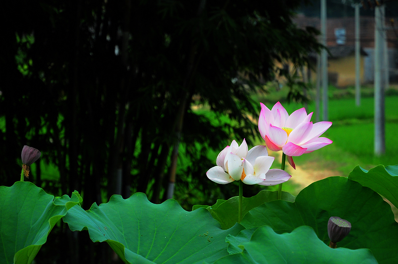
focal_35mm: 128
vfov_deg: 10.7
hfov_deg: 16.1
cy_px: 132
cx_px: 199
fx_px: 1407
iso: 800
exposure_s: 1/640
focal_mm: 85
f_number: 5.6
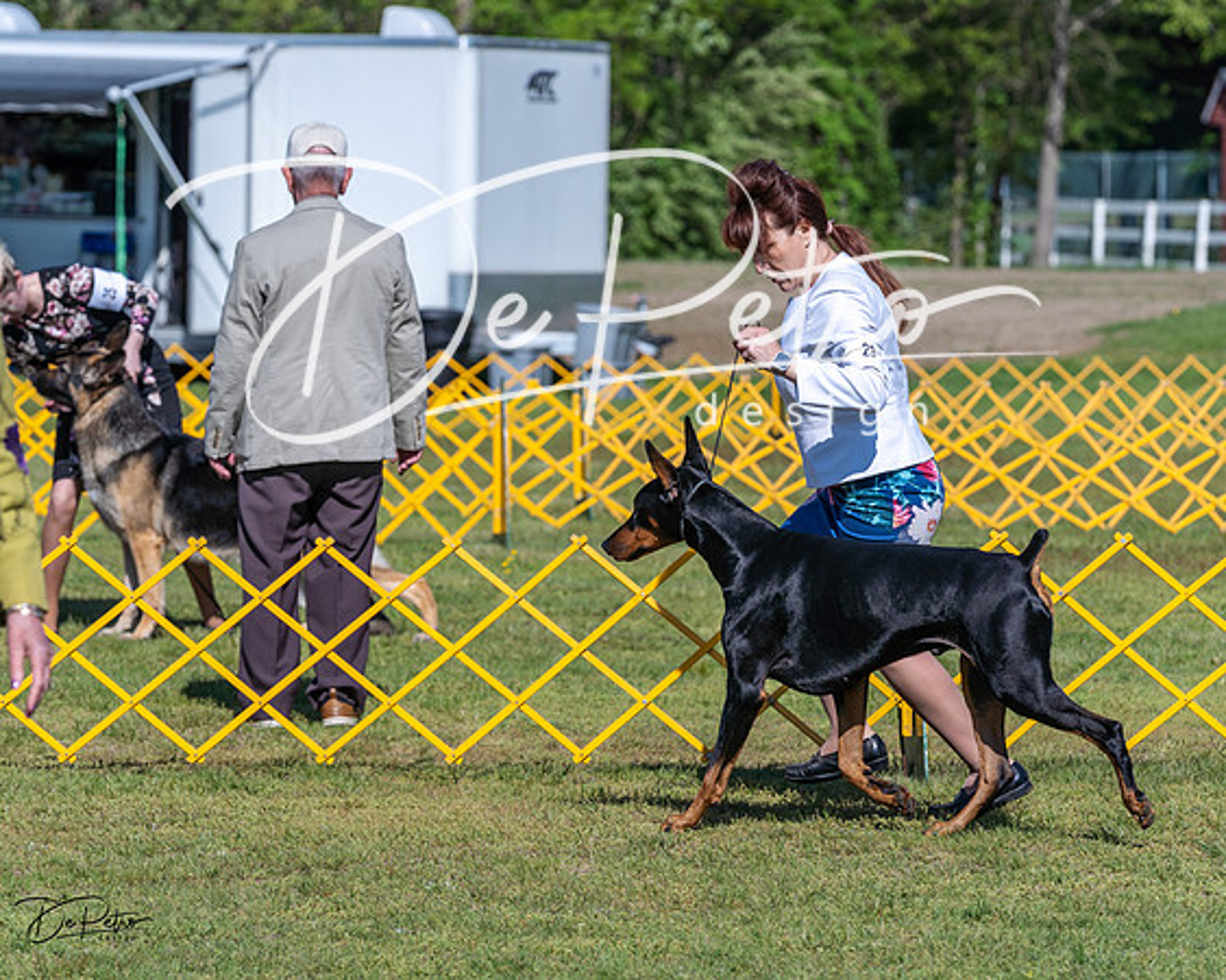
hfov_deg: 9.3
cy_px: 490
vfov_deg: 7.5
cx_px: 613
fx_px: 7516
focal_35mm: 207
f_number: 6.3
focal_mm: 184
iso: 320
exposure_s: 1/2000
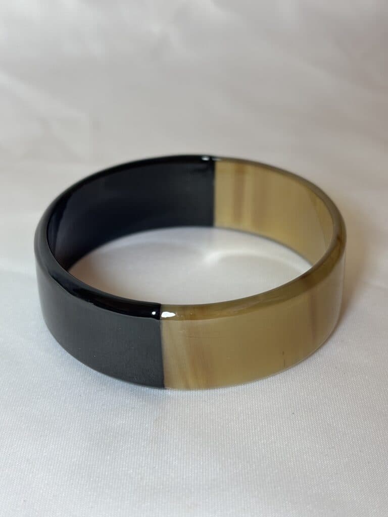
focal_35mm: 52
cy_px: 258
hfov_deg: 28.0
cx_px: 194
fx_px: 777
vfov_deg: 36.8
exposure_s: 1/100
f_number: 1.6
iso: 32
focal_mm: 5.96
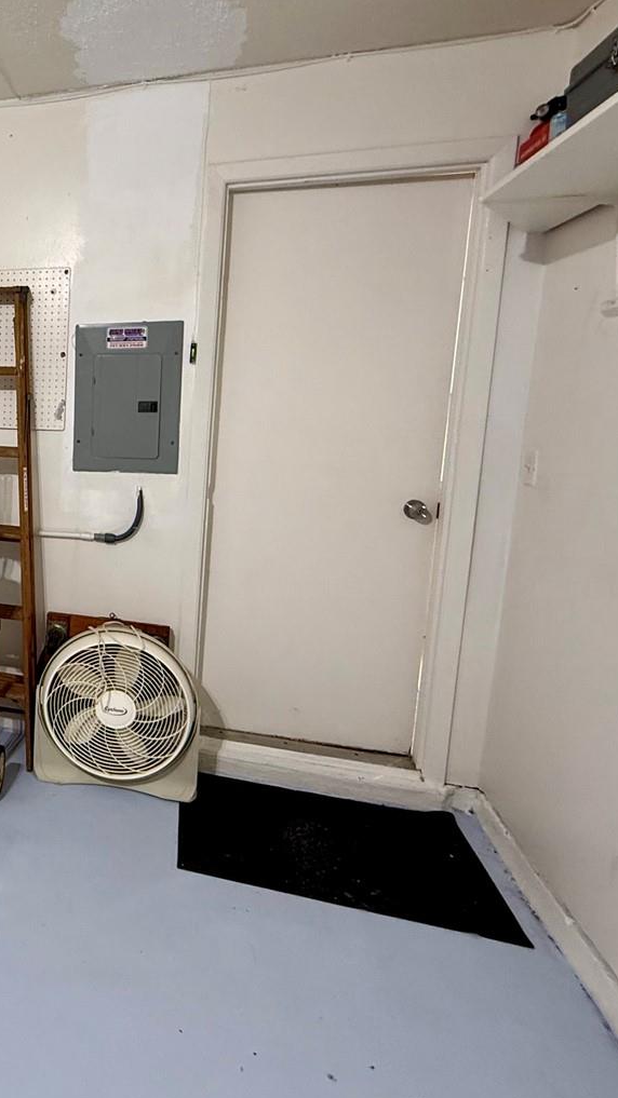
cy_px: 490
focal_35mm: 24
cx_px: -41
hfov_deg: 39.9
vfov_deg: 76.1
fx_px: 699
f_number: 2.2
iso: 250
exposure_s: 1/60
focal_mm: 2.22
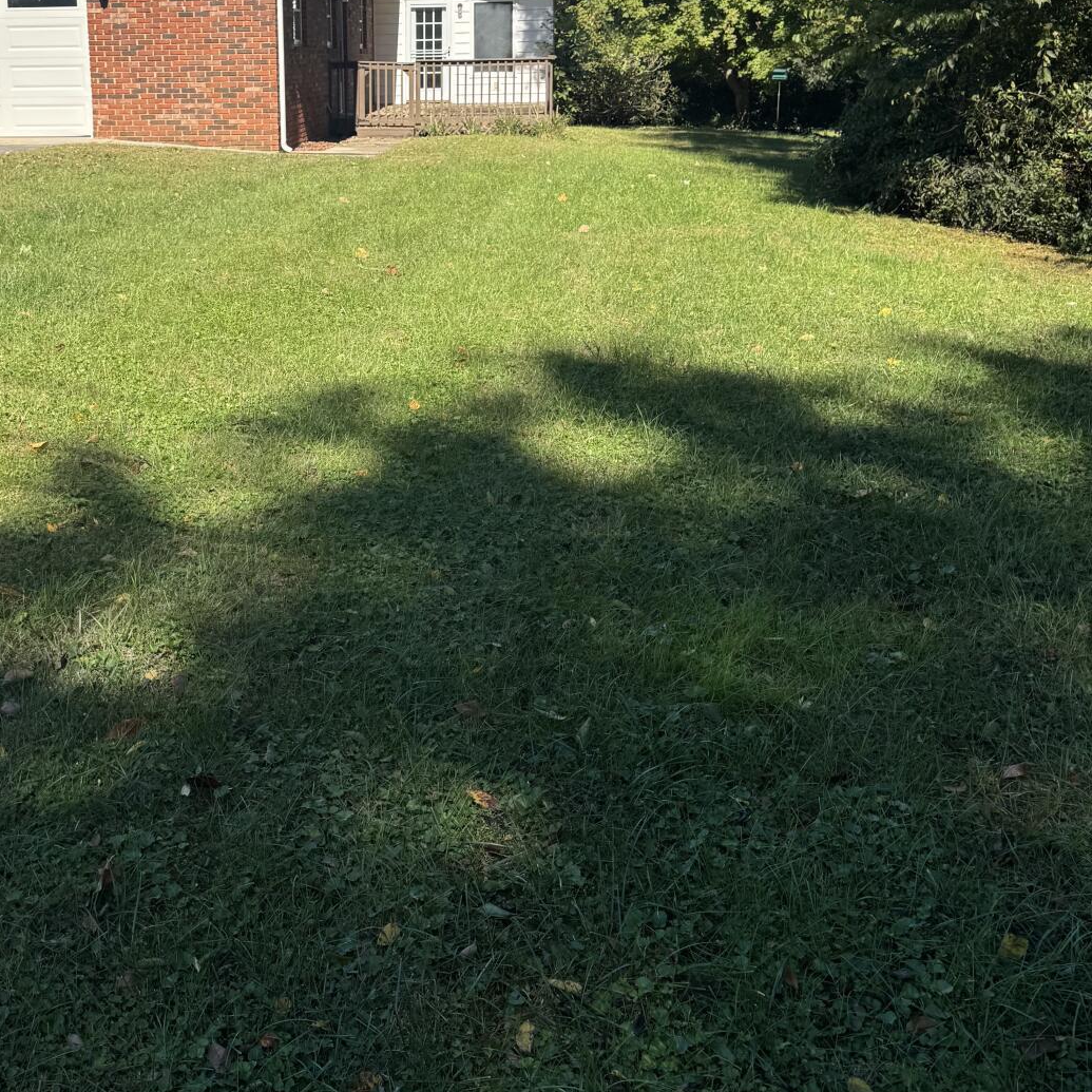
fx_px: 1463
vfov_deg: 39.9
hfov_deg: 40.1
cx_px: 315
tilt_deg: -7.2
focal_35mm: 41
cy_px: 282
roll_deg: +1.9
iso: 80
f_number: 1.78
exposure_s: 1/2959
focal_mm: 6.76
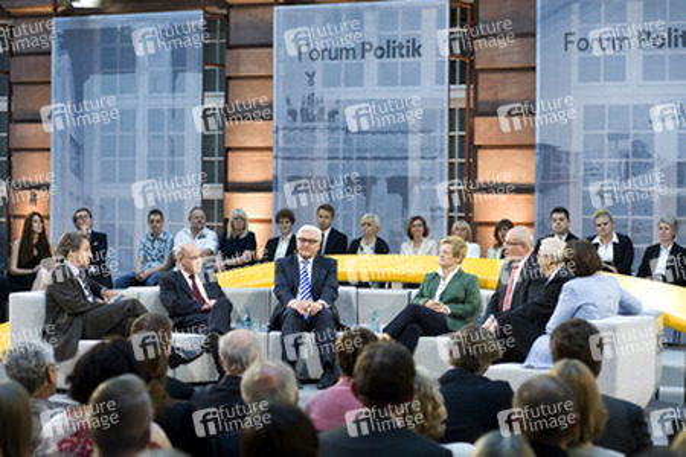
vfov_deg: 14.9
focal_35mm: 92
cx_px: 343
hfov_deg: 22.1
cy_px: 228
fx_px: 1753
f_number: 5.6
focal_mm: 92
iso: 1600
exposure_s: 1/200
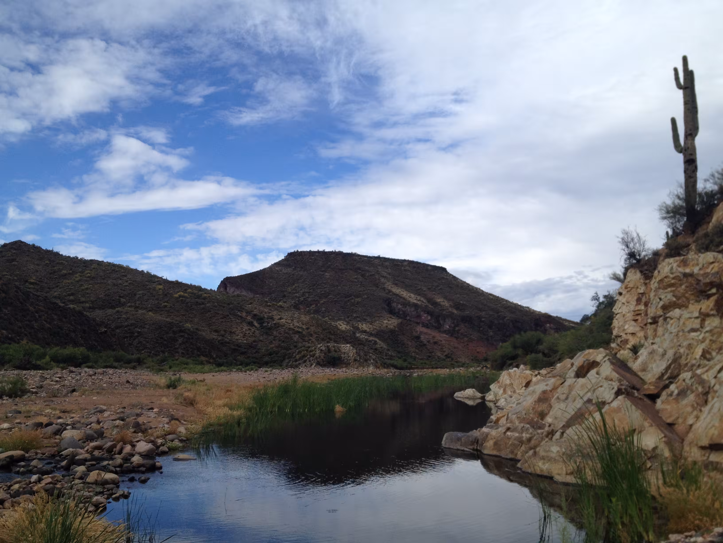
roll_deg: +0.5
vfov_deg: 40.7
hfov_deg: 52.6
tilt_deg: +7.8
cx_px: 362
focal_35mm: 35
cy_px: 272
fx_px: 731
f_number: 2.4
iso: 50
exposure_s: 1/1727
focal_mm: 4.28
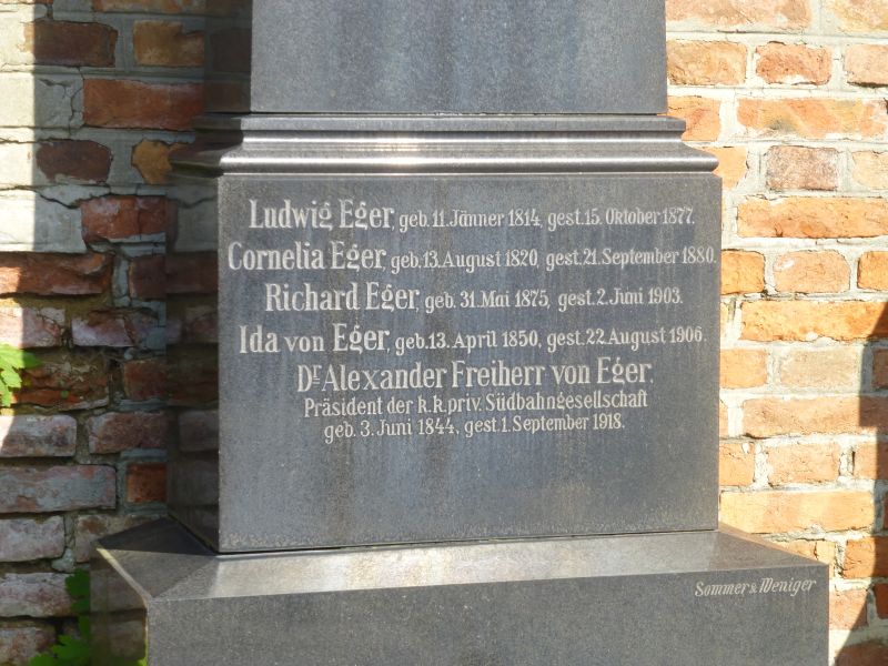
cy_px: 333
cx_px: 444
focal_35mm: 102
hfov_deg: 19.3
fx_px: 2617
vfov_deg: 14.5
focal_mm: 18.2
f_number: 5.3
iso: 100
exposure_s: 1/200
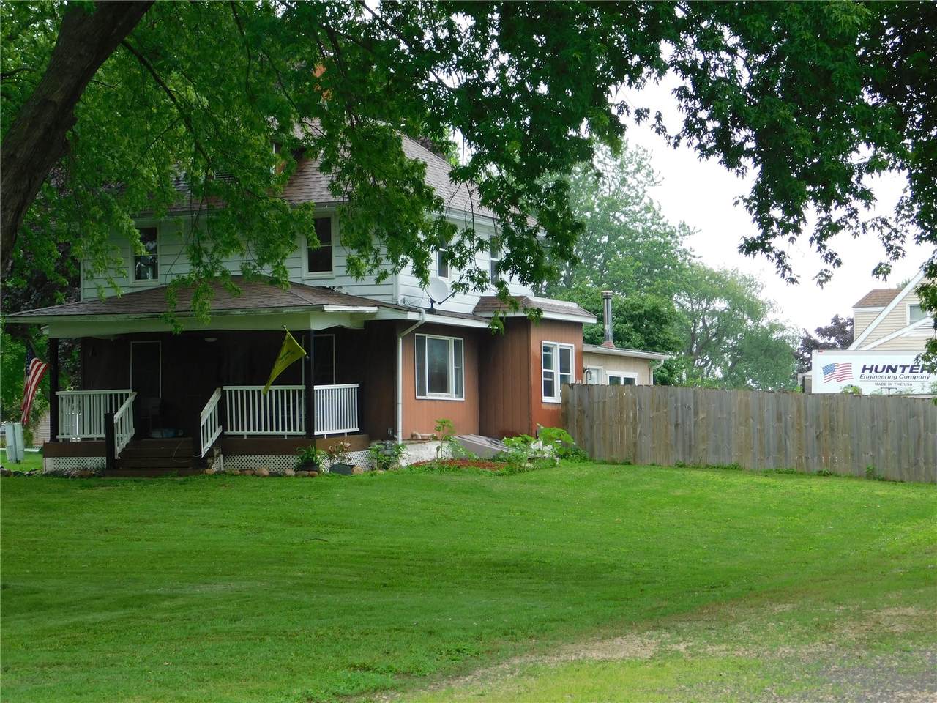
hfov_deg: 24.4
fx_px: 2165
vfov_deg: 18.4
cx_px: 468
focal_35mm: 80
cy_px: 352
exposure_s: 1/50
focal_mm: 14.2
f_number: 4.4
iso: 125
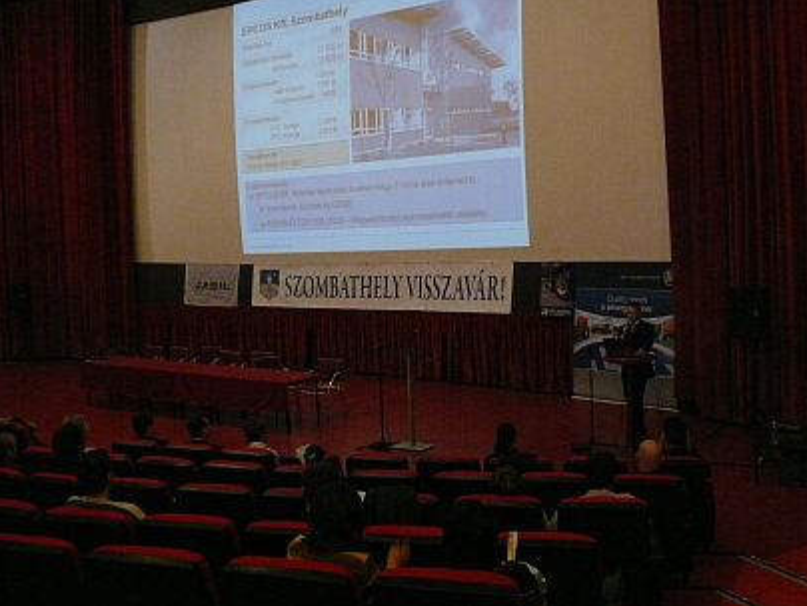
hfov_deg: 47.8
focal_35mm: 39
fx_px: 909
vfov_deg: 36.8
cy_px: 270
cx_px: 431
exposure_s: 1/25
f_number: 2.8
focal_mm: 7.4
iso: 800
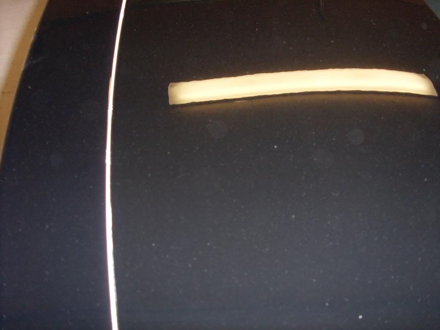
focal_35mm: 38
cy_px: 165
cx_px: 220
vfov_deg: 37.7
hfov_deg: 49.0
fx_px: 483
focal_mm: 6.3
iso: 100
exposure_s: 1/45
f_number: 3
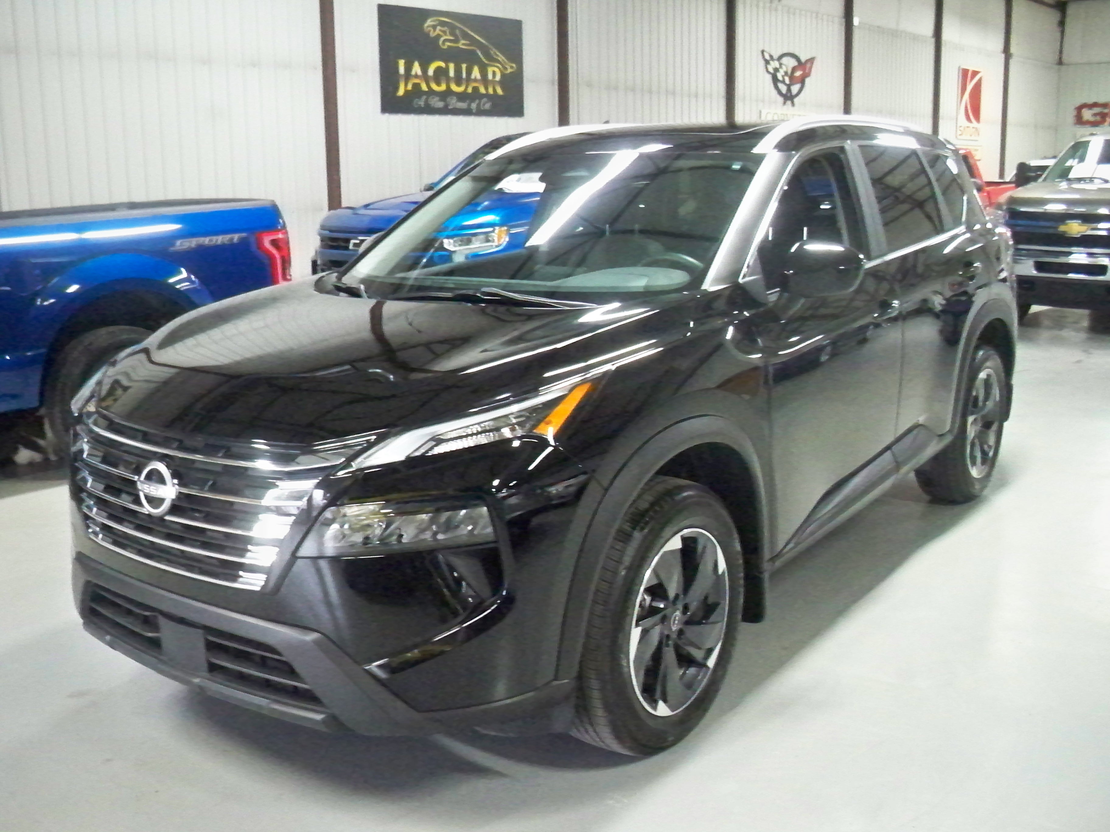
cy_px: 416
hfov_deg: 52.6
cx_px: 555
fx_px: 1122
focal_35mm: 35
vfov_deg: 40.7
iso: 2000
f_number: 3.1
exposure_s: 1/60
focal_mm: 6.3
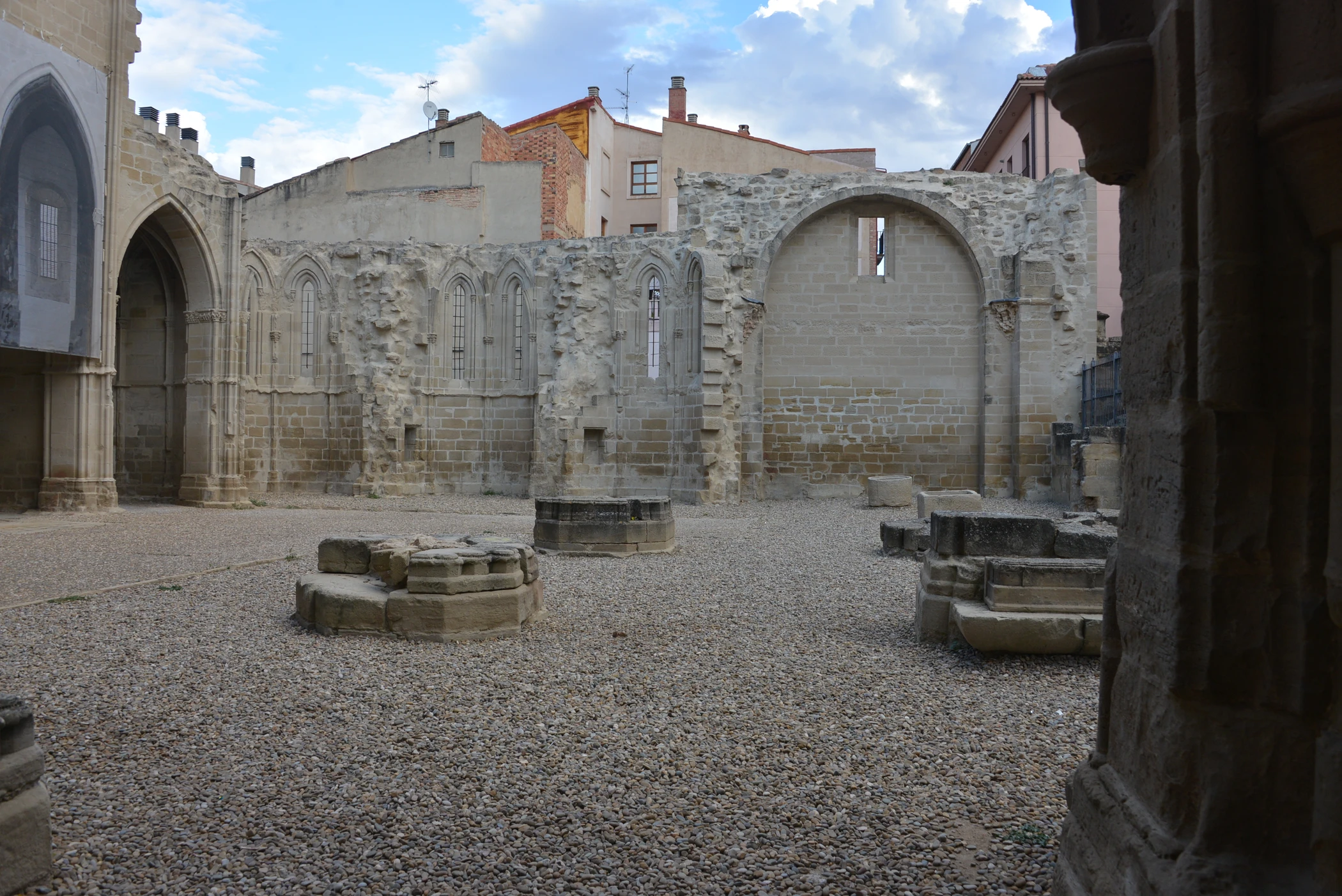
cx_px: 671
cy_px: 448
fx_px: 1044
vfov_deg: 46.4
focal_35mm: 28
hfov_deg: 65.5
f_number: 8
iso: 400
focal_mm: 28
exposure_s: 1/250
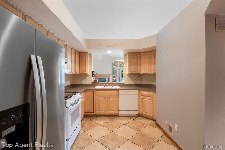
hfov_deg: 96.8
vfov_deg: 73.7
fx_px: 100
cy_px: 75
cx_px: 112
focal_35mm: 16
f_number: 9
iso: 250
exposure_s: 1.6
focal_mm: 16
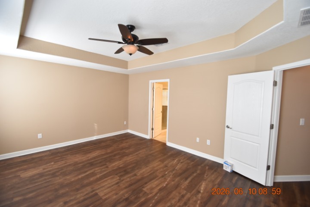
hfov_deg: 100.4
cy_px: 104
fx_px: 129
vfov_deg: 77.3
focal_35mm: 15
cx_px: 155
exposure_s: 1/60
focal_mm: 10
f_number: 3.5
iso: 800
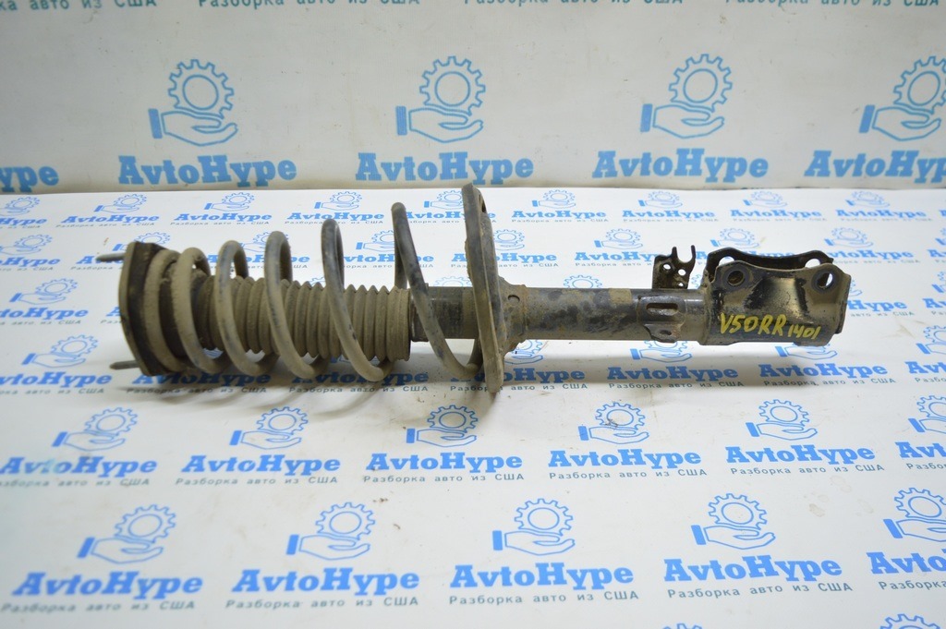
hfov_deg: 59.5
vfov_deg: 41.6
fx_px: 827
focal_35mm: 32
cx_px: 473
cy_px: 314
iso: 400
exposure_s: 1/50
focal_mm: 21
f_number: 3.8
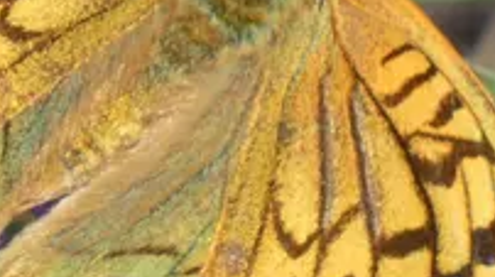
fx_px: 27199
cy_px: 74
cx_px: 189
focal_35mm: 2075
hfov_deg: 1.0
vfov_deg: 0.6
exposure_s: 1/125
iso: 80
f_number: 5.6
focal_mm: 107.6
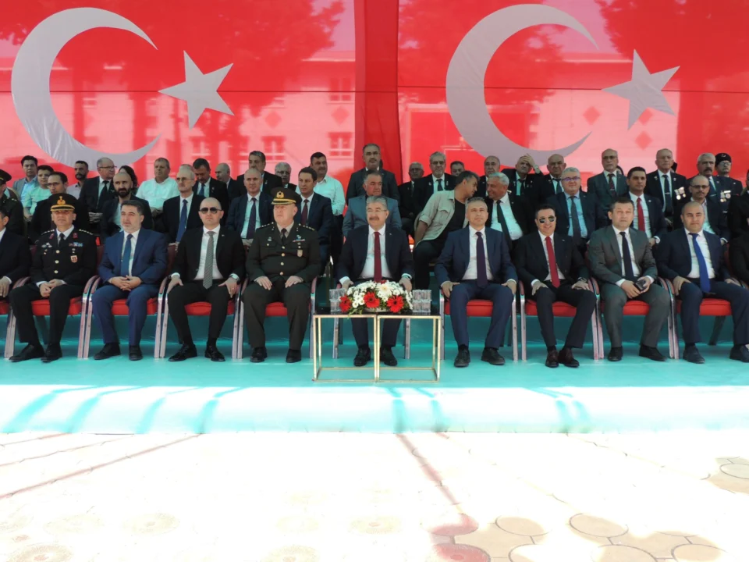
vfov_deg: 42.9
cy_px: 281
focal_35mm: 33
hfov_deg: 55.4
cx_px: 374
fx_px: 714
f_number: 3.2
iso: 100
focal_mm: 5.8
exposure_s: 1/250
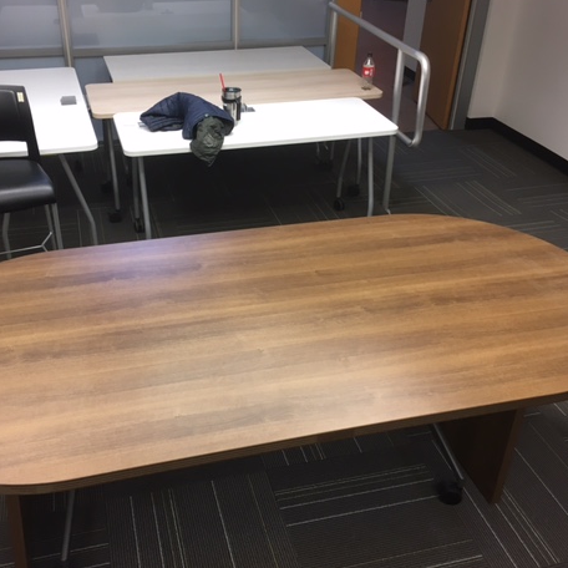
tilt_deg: -31.1
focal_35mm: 36
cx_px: 244
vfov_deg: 46.0
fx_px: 668
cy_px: 284
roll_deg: -1.0
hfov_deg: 45.9
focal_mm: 4.15
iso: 64
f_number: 2.2
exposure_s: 1/30
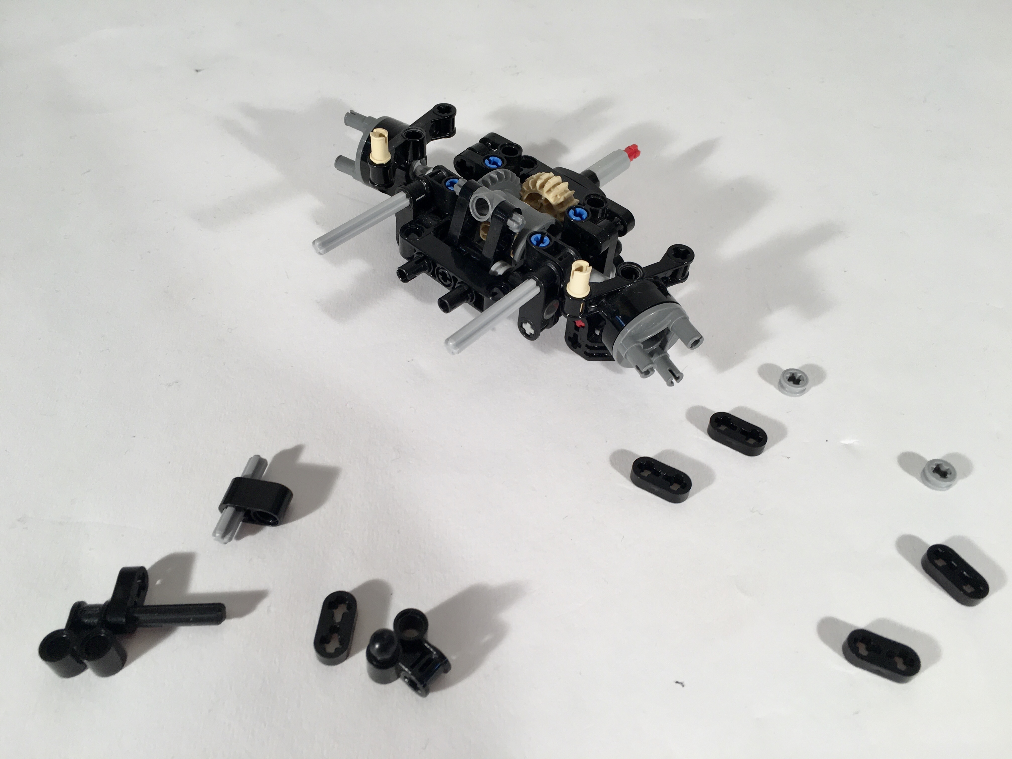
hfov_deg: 61.7
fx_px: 848
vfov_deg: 48.2
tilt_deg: -49.9
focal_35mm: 29
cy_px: 380
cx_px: 506
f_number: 2.2
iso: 40
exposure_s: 1/120
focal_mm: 4.15
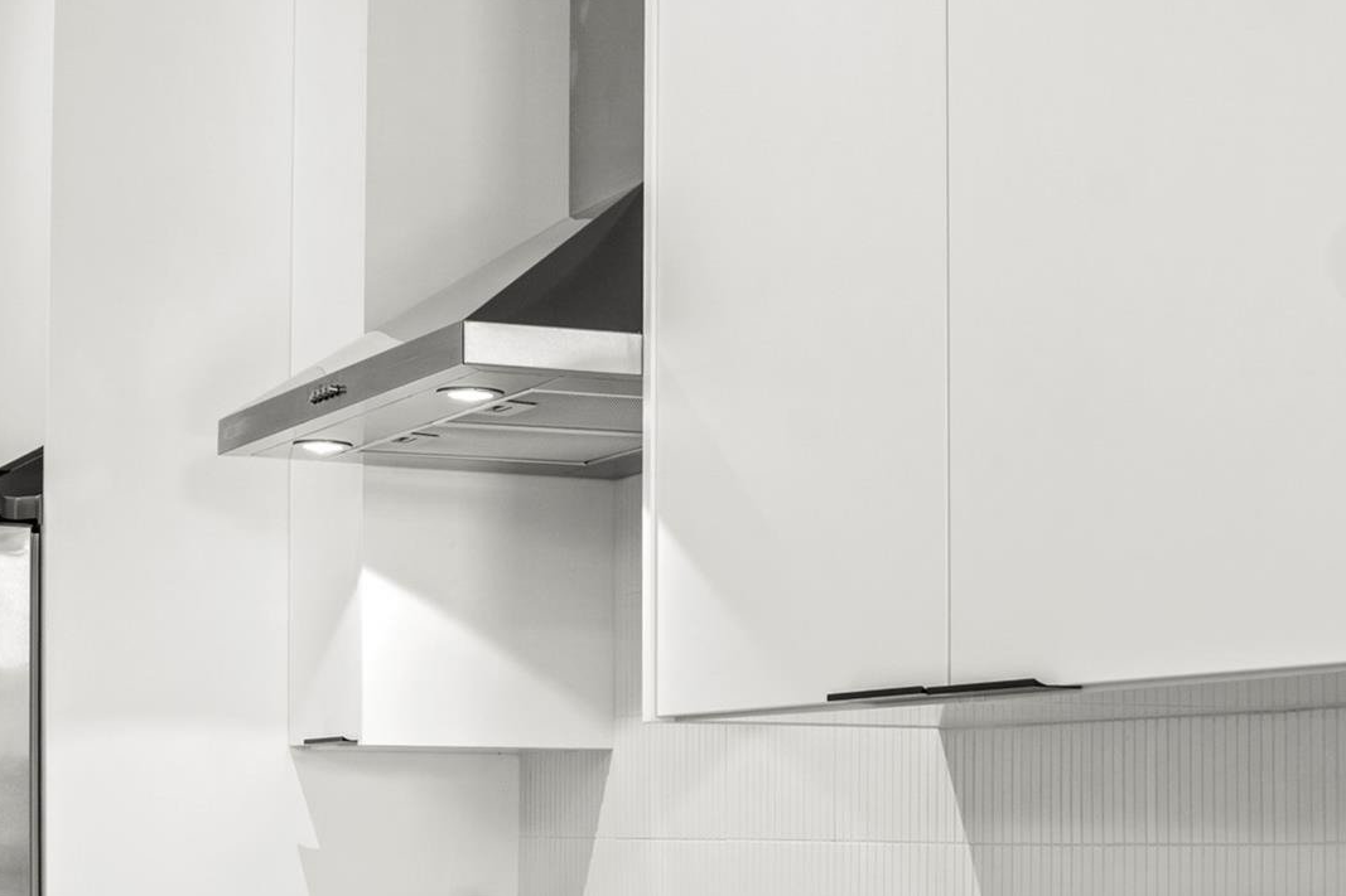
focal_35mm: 72
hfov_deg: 28.0
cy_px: 674
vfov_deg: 18.8
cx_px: 841
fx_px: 2690
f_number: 8
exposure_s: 1/6
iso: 200
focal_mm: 25
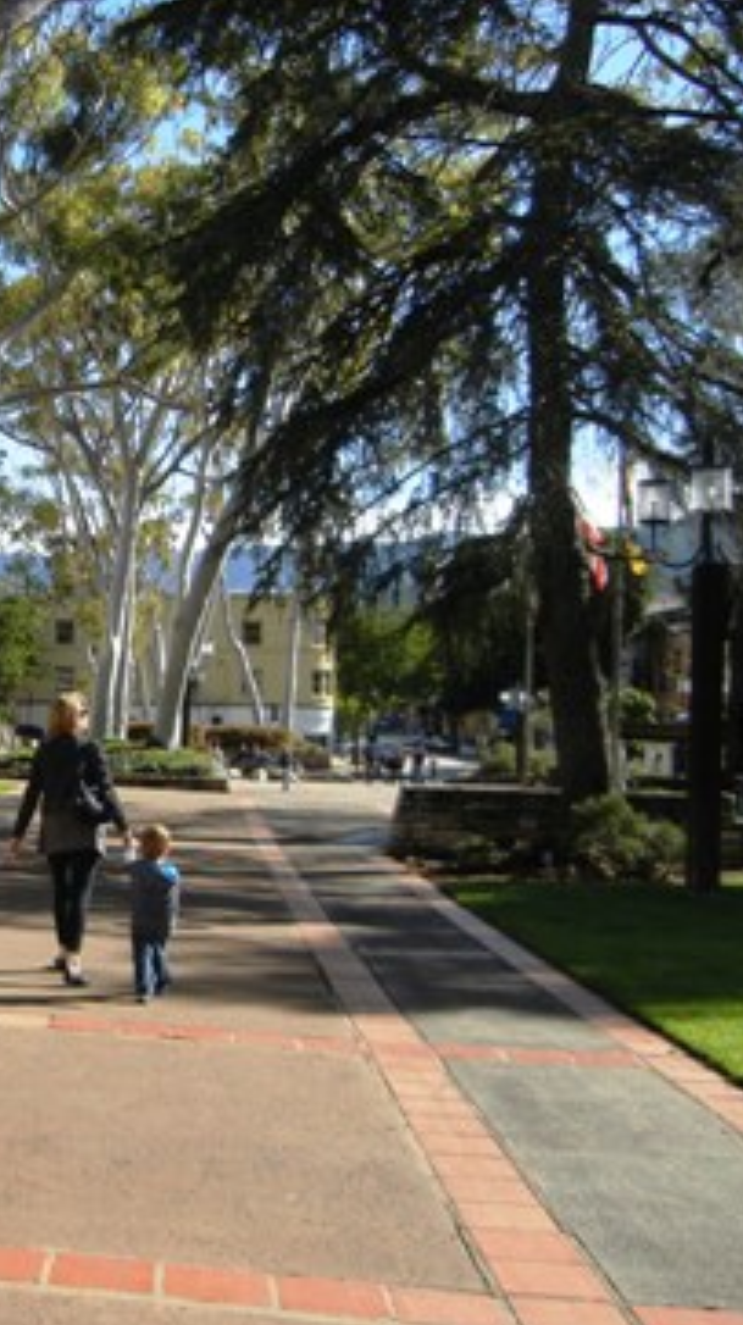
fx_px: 1650
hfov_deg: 23.5
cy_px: 673
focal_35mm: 47
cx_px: -113
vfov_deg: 43.7
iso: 160
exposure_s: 1/258
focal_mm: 5.4
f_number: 7
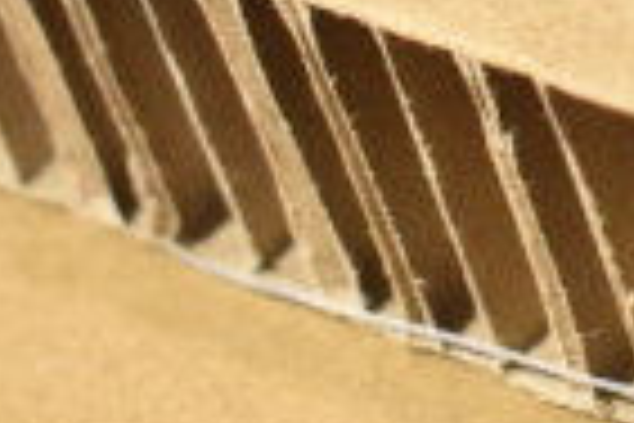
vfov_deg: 4.5
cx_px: 1335
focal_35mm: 299
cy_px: -358
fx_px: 5265
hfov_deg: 6.6
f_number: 5.3
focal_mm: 46
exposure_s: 1/80
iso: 1600
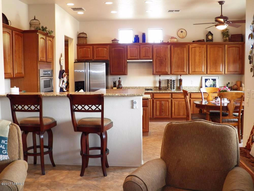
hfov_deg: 52.6
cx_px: 127
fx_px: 257
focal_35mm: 35
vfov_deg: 40.7
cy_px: 96
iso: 160
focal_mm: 6.3
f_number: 2.8
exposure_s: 1/30
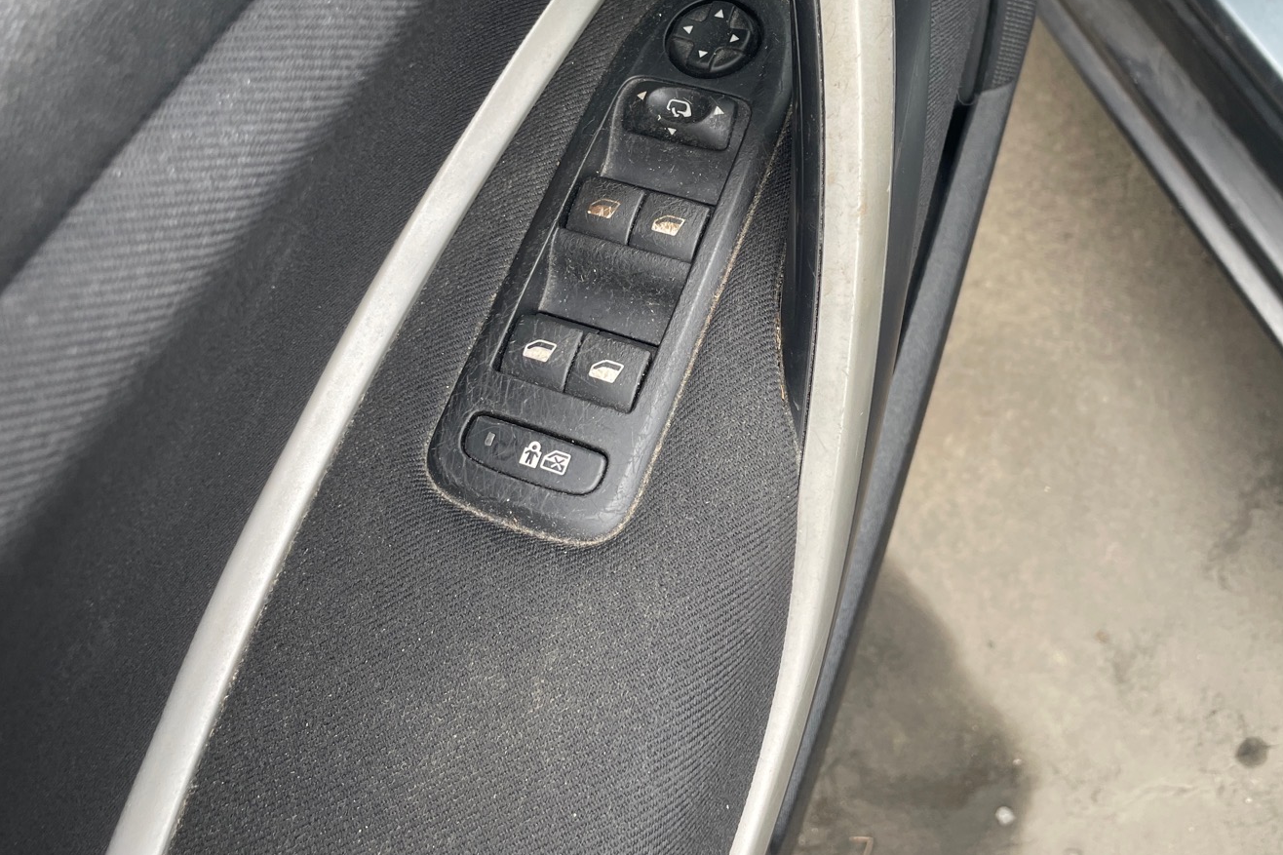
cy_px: 171
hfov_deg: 51.9
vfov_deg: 34.8
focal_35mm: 37
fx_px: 1318
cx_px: 657
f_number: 1.6
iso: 40
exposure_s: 1/121
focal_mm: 4.2
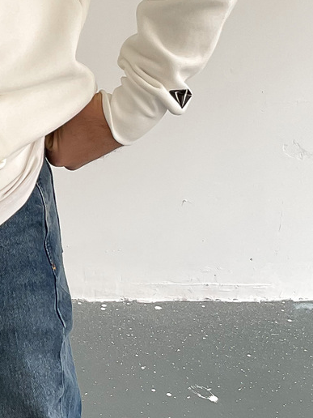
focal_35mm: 90
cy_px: 185
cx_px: -96
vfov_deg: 21.8
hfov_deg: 15.6
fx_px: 1085
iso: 40
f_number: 1.8
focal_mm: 3
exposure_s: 1/120
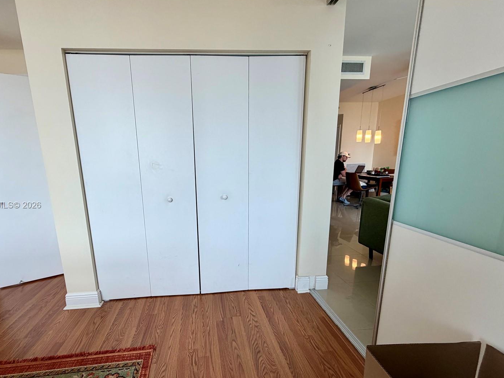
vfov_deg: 77.9
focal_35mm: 16
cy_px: 206
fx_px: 233
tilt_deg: -12.8
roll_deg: +1.5
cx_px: 217
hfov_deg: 93.9
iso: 64
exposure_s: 1/120
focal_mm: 2.22
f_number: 2.2
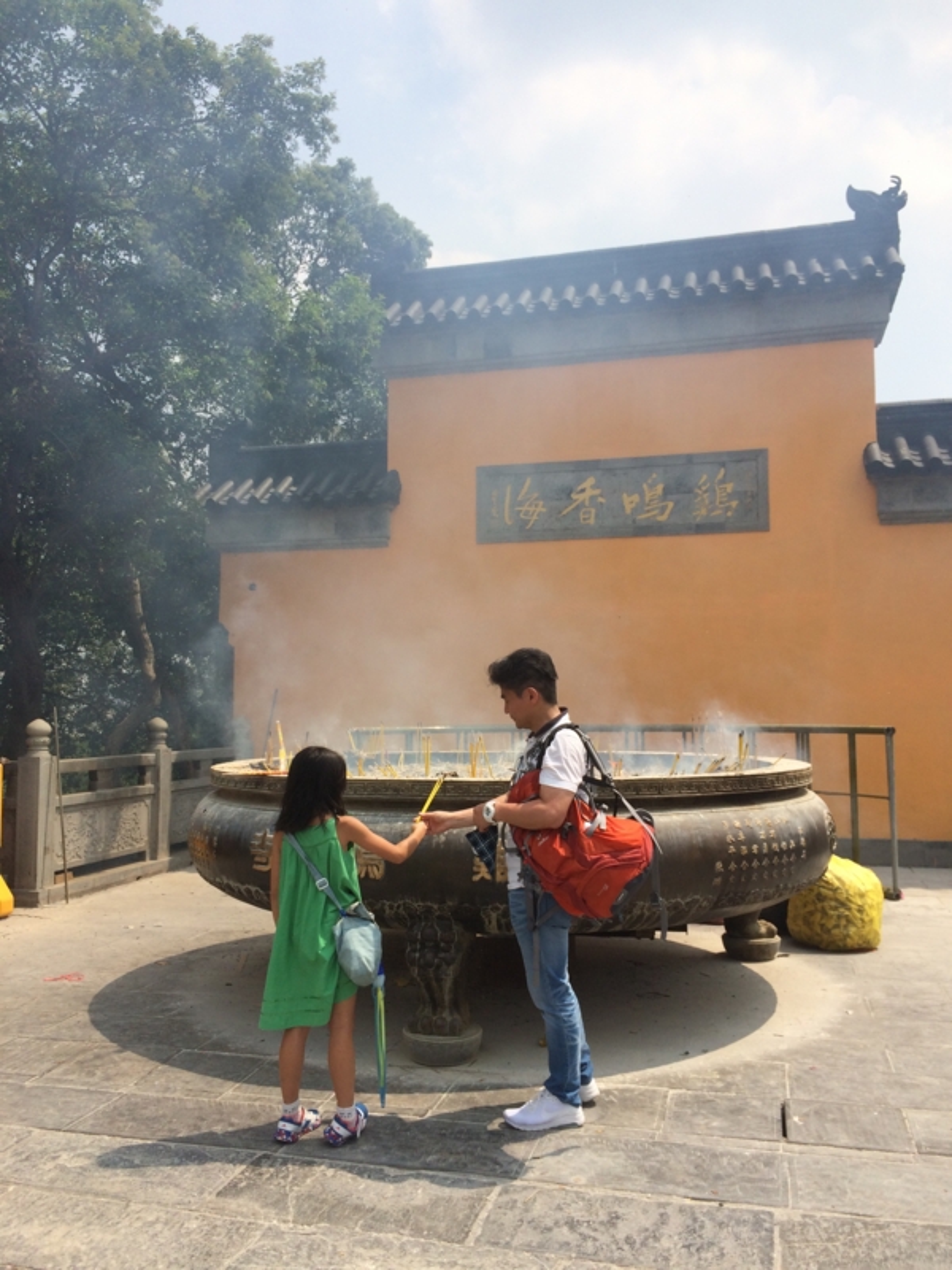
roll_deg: +1.9
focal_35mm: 29
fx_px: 1063
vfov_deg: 61.7
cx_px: 476
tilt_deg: +3.0
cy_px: 635
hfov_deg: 48.2
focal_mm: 4.15
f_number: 2.2
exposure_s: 1/2415
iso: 32
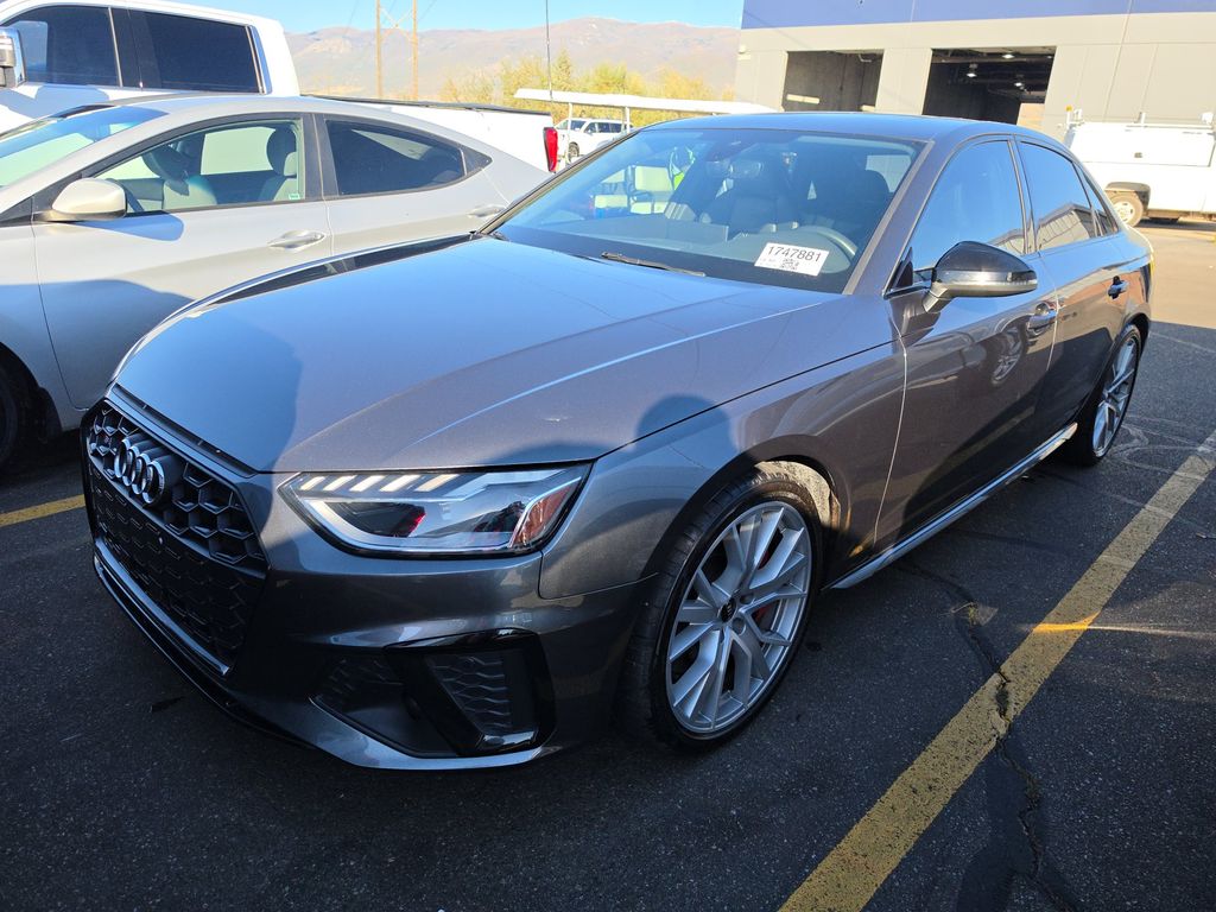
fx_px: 808
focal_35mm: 23
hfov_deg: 73.9
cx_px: 608
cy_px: 456
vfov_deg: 58.9
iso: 63
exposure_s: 1/2642
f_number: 1.4
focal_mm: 6.5
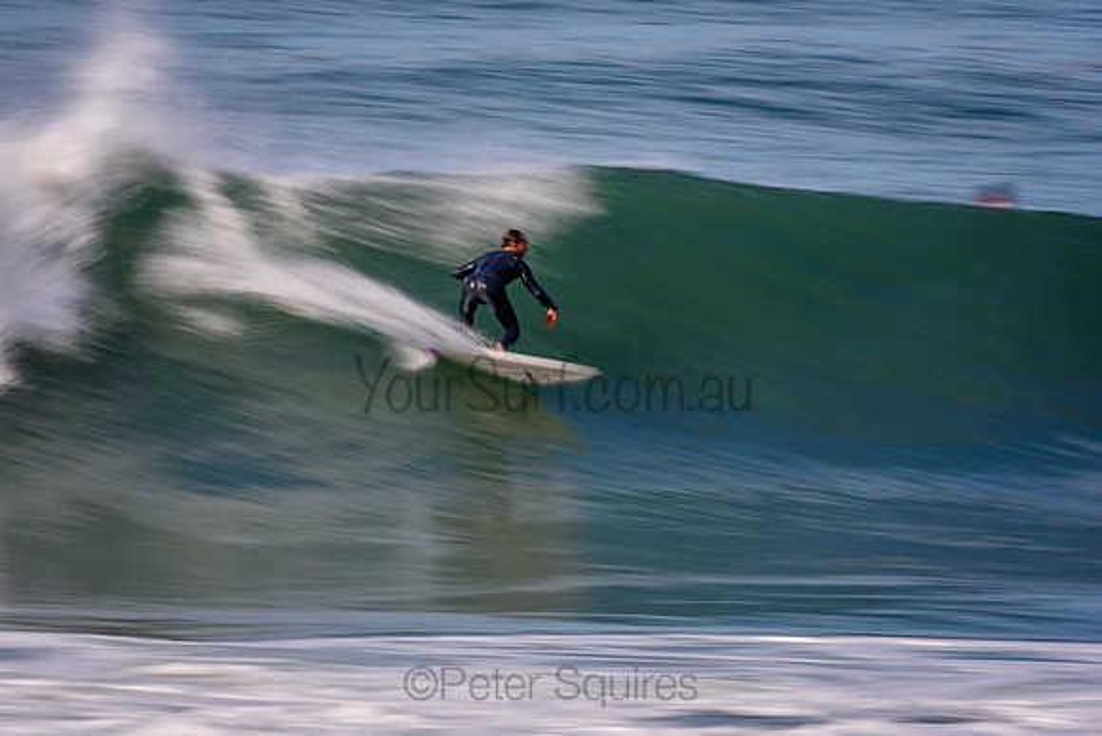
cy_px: 368
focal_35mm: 660
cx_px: 551
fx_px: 20207
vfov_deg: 2.1
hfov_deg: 3.1
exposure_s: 1/20
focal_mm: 440
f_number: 18
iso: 100
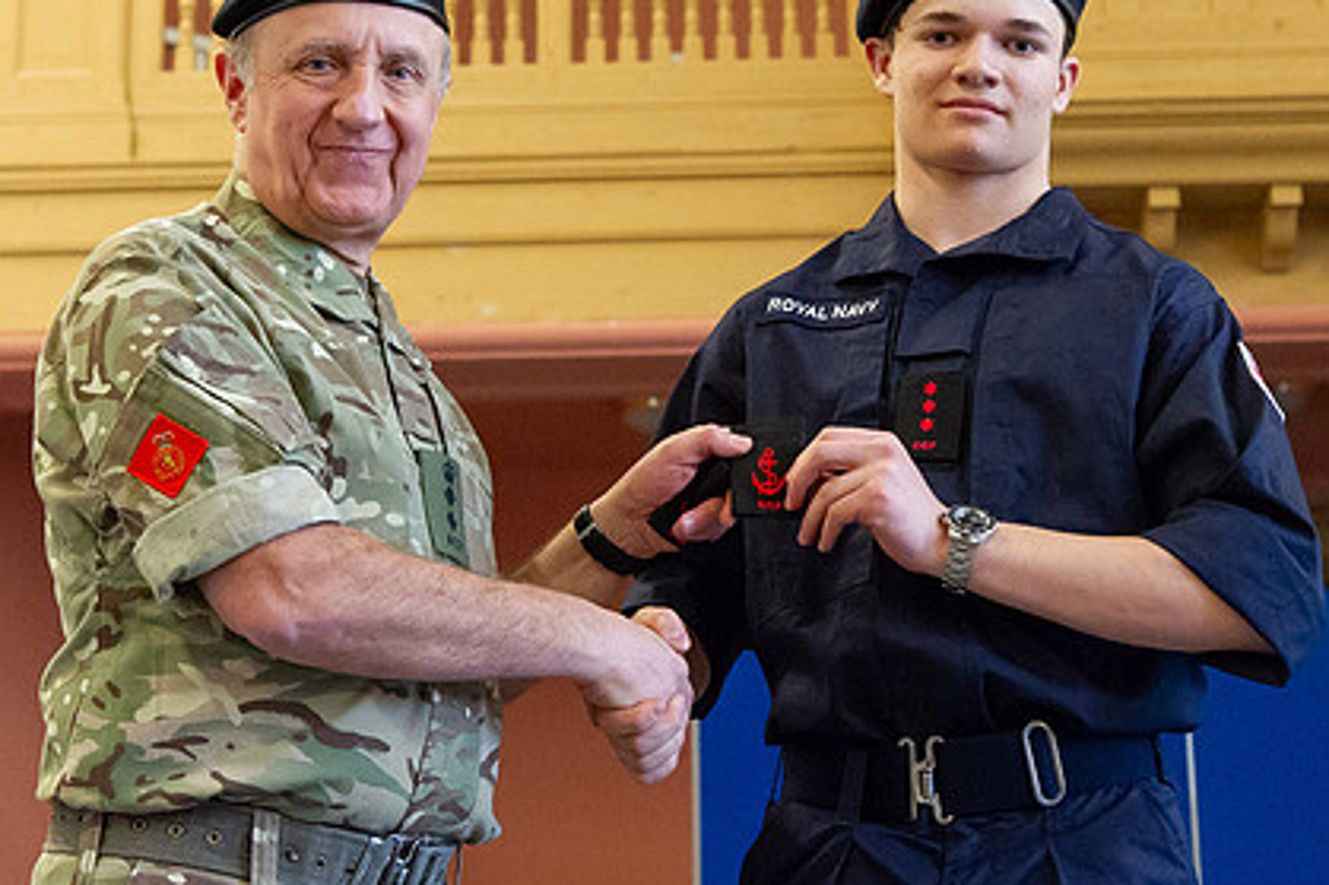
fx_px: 3358
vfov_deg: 15.0
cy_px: 342
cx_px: 676
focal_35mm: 91
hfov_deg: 22.4
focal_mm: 50
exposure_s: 1/200
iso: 5000
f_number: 4.5
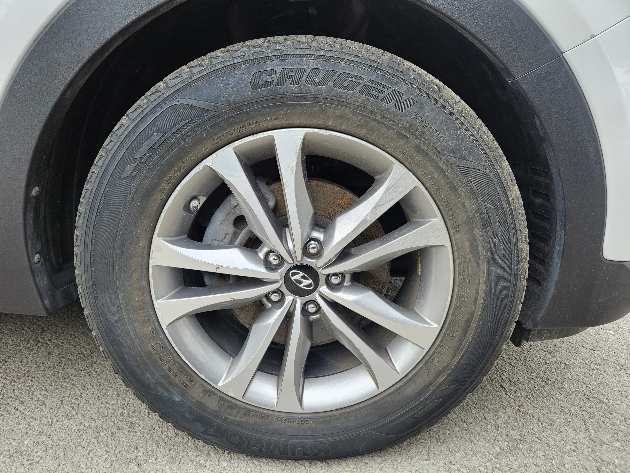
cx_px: 315
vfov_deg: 58.9
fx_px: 419
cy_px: 236
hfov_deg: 73.9
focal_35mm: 23
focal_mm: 5.4
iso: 32
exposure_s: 1/180
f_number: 1.8
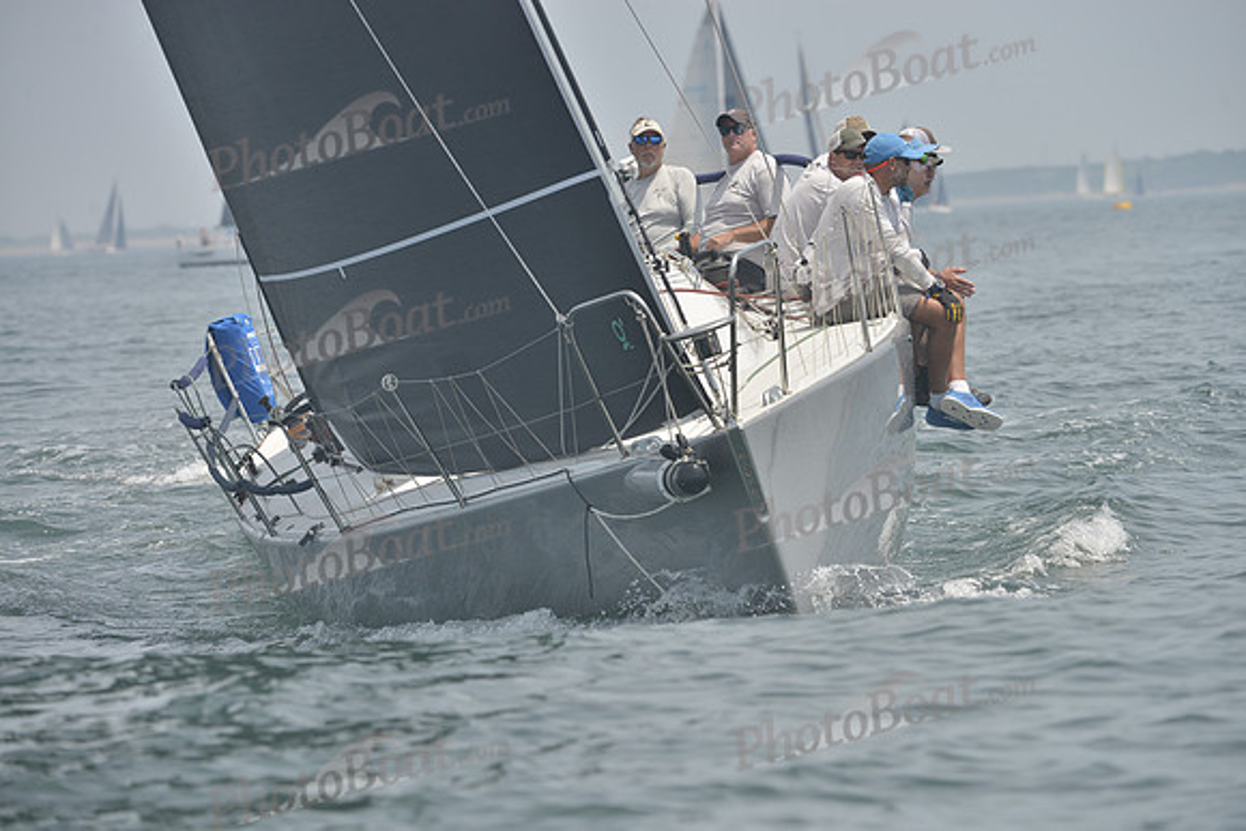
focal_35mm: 250
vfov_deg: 5.5
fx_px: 8654
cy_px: 416
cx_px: 623
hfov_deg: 8.2
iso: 280
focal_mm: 250
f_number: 7.1
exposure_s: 1/1000
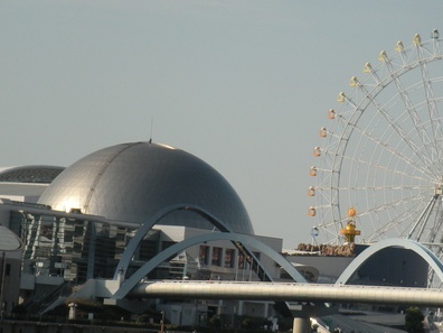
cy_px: 177
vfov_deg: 5.4
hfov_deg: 7.2
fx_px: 3532
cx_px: 322
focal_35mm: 276
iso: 89
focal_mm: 26
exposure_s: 1/806
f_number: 4.8
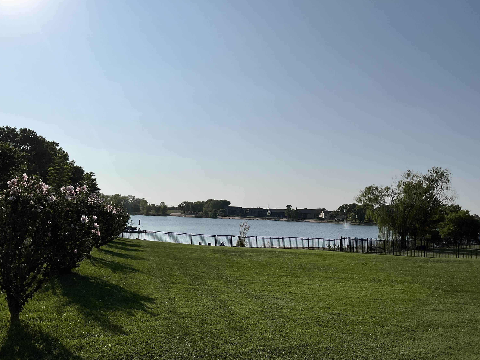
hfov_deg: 60.0
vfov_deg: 46.8
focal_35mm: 30
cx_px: 234
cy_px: 182
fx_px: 416
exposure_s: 1/7407
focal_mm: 3
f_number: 1.8
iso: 25
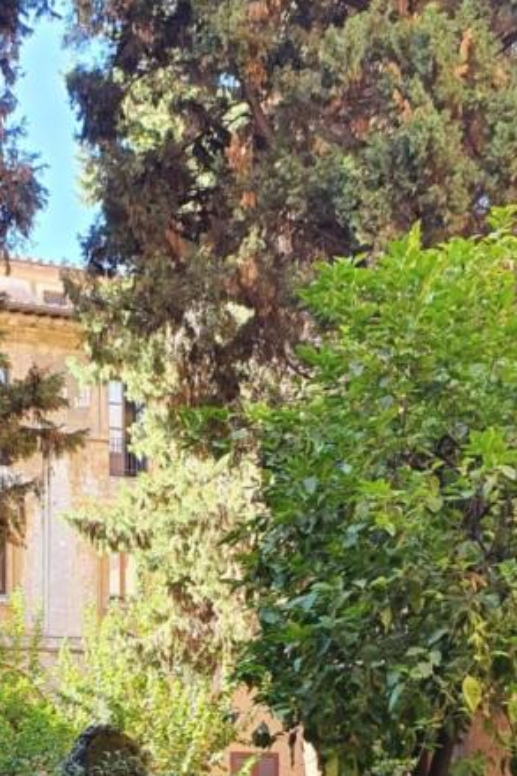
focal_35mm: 63
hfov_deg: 20.9
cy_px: 721
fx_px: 1358
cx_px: 11
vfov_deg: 30.3
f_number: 2.4
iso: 64
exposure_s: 1/100
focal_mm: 4.32
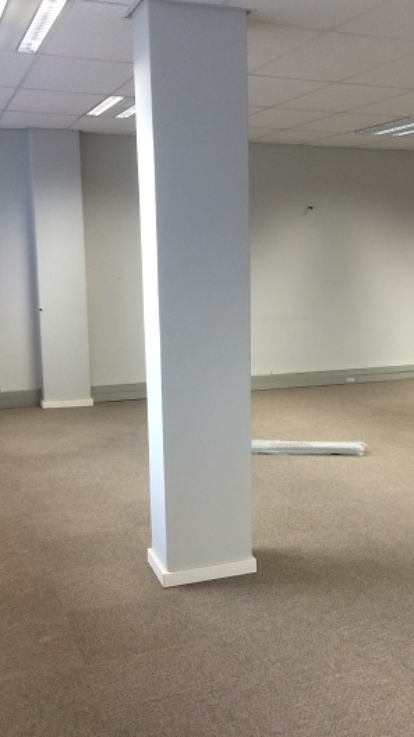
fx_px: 839
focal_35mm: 43
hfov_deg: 27.1
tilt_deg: -7.8
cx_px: 339
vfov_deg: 47.4
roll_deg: -0.6
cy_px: 366
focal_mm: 4.15
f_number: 2.2
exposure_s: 1/33
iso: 64
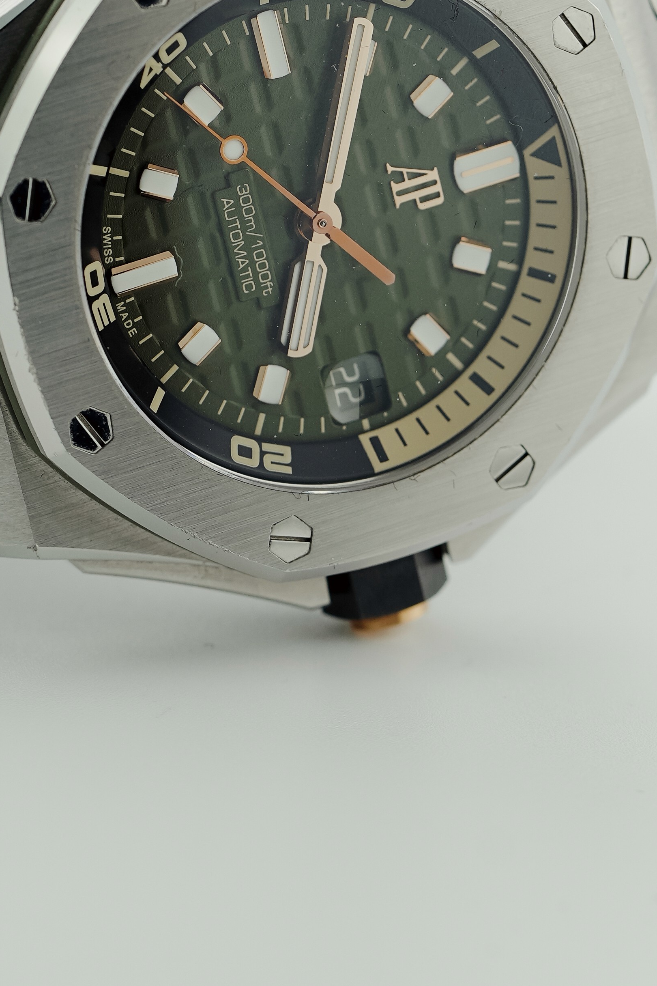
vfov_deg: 8.0
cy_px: 158
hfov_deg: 5.4
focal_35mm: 256
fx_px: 7007
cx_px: 289
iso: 80
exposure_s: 1/100
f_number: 5
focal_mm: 90
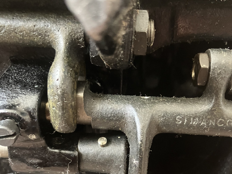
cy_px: 134
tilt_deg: -49.0
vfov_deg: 36.7
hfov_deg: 49.0
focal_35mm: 38
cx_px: 116
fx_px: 255
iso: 640
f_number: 1.8
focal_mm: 3.99
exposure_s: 1/30
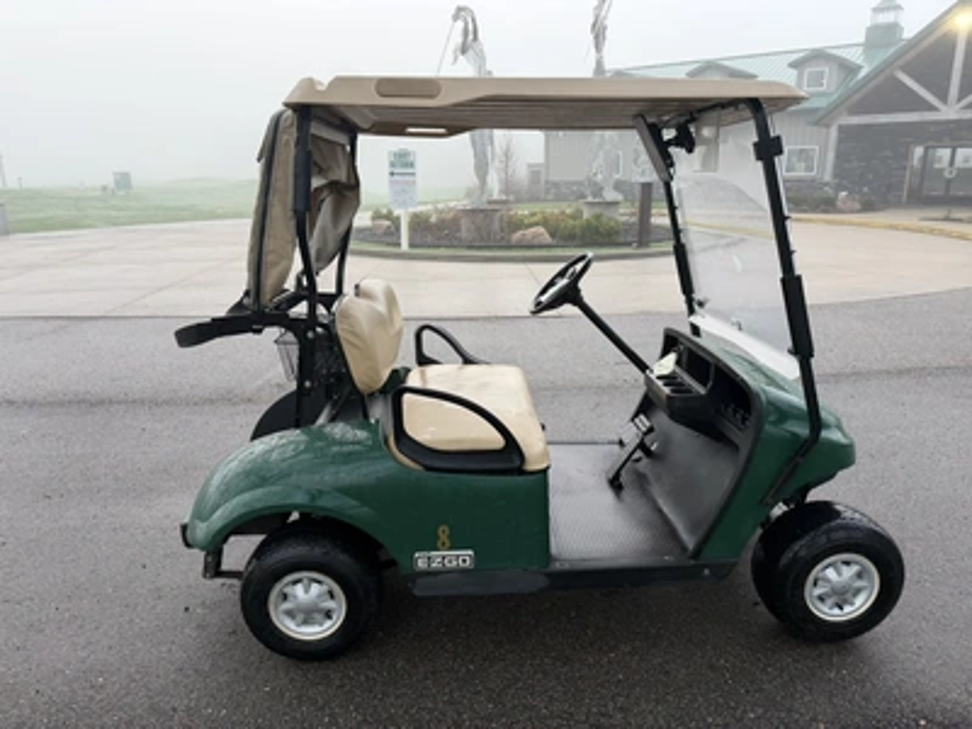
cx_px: 486
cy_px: 364
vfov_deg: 56.8
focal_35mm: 24
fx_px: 674
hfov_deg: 71.6
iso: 125
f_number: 1.78
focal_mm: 6.76
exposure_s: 1/121
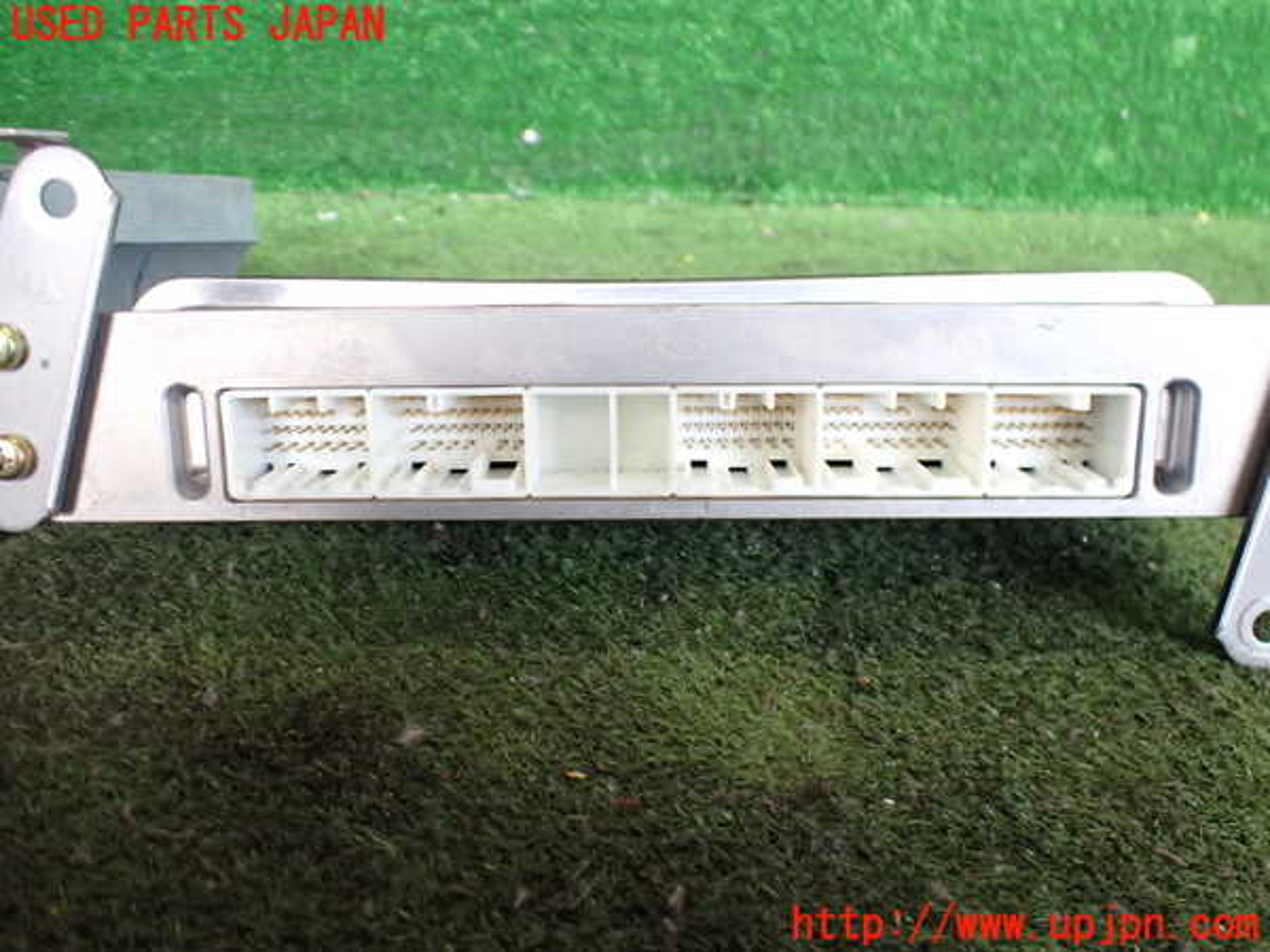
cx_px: 635
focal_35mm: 30
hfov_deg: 60.0
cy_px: 476
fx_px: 1101
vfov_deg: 46.8
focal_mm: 5.4
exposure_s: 1/125
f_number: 2.3
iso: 400
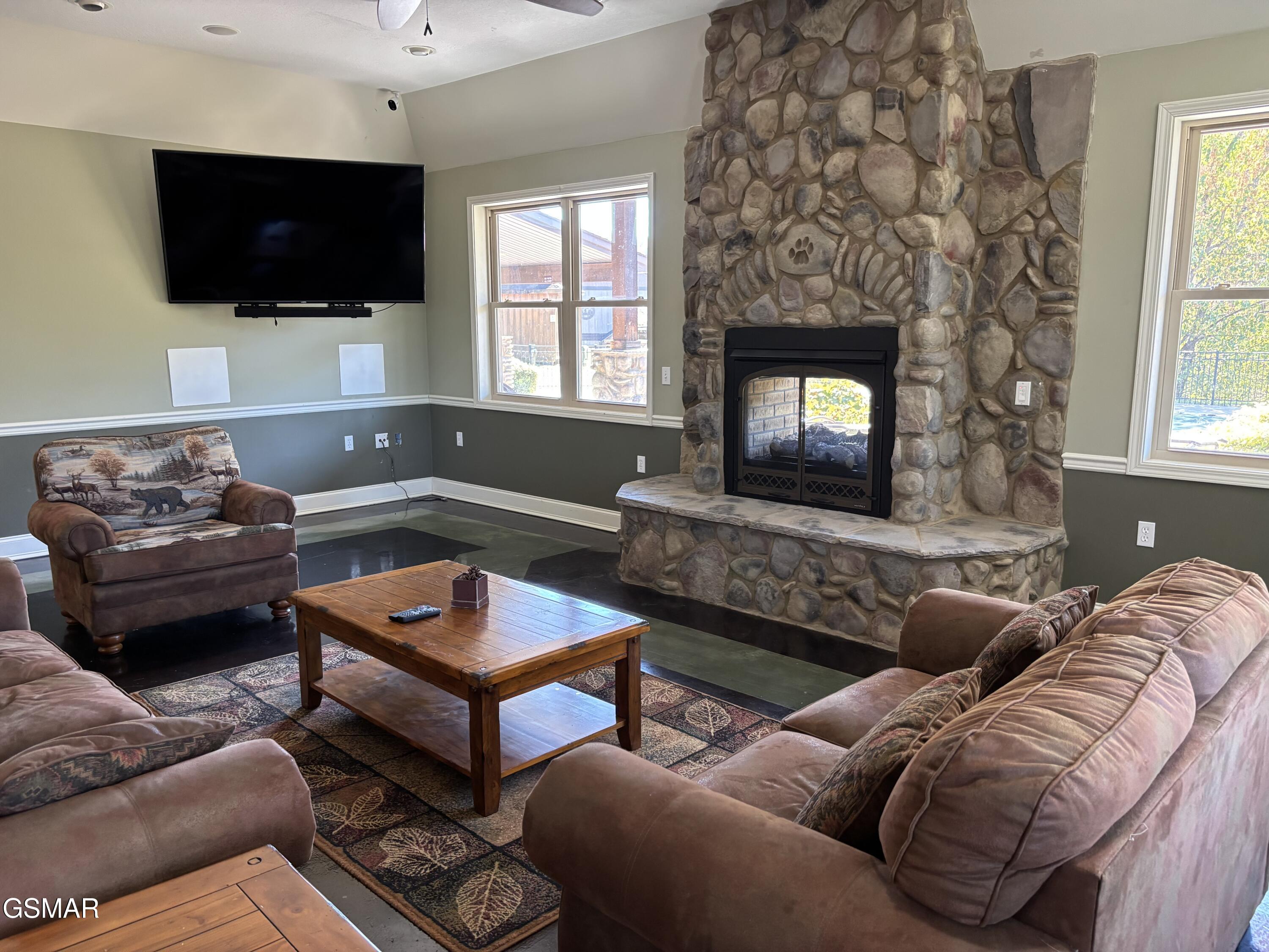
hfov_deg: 67.3
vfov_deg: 53.1
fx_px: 953
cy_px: 476
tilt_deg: -10.0
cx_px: 634
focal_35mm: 26
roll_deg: -0.1
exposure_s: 1/60
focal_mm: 5.96
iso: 250
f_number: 1.6
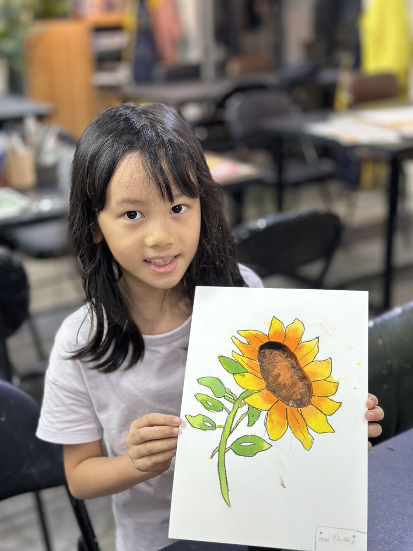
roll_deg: +1.6
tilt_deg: -20.0
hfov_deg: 30.3
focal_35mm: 48
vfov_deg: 39.7
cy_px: 276
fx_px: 763
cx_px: 206
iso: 125
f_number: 1.78
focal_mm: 6.86
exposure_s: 1/100
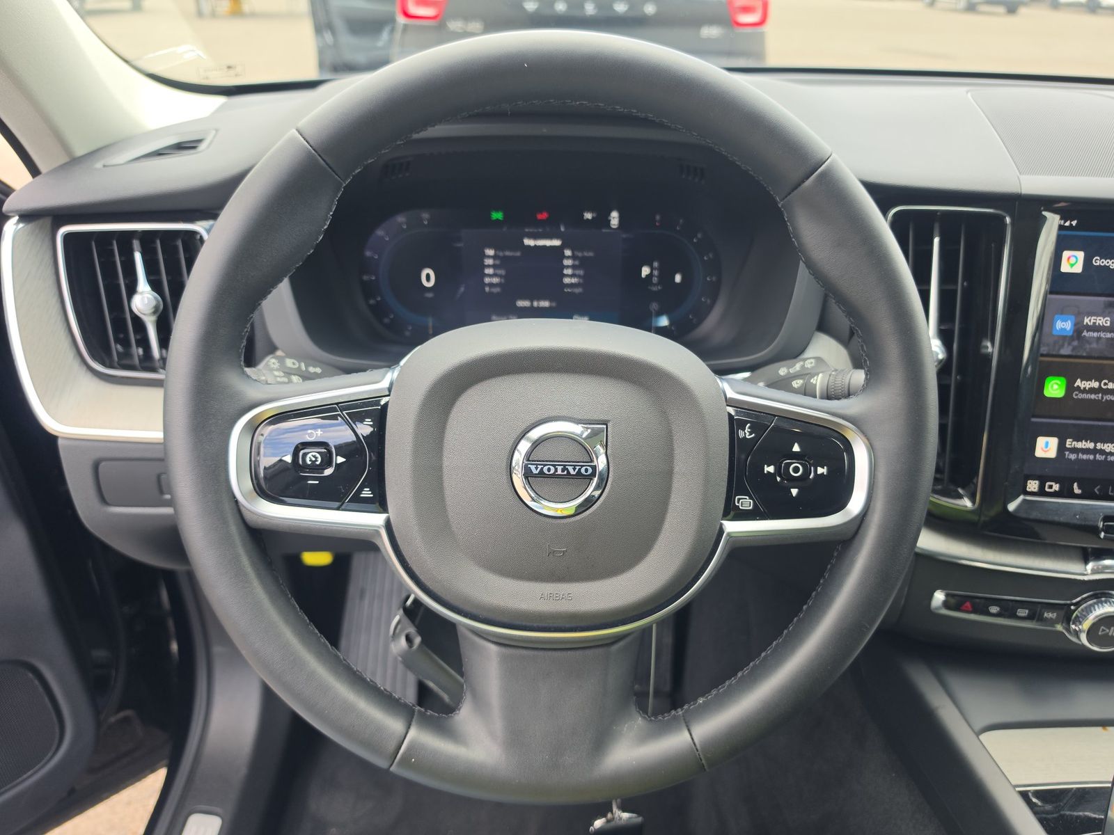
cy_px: 418
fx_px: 740
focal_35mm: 23
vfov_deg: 58.9
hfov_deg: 73.9
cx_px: 557
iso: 11
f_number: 1.4
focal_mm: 6.5
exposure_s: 1/119
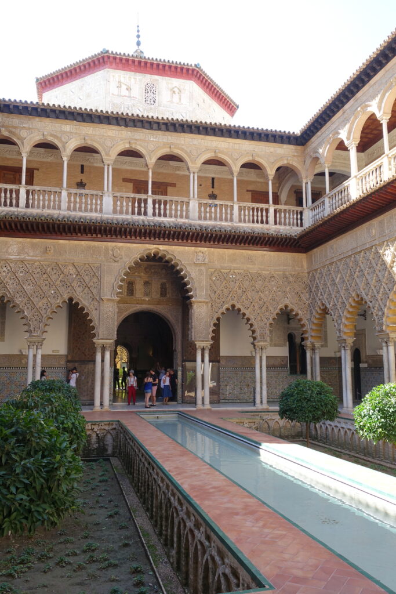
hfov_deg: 45.0
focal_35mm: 29
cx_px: 198
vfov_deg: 63.7
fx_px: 478
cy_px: 297
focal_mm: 10.81
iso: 125
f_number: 4
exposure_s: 1/125
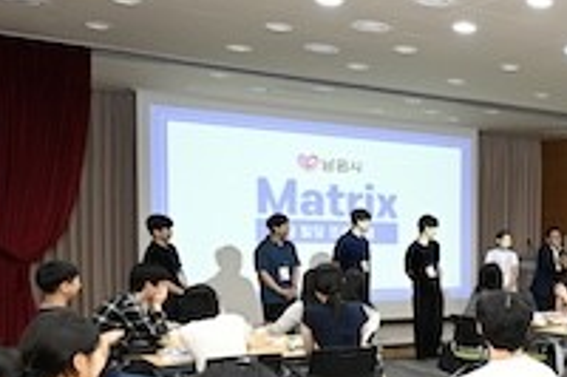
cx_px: 550
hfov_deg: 39.2
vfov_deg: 28.1
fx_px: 708
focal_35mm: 45
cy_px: 371
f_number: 2.8
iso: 640
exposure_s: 1/200
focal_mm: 15
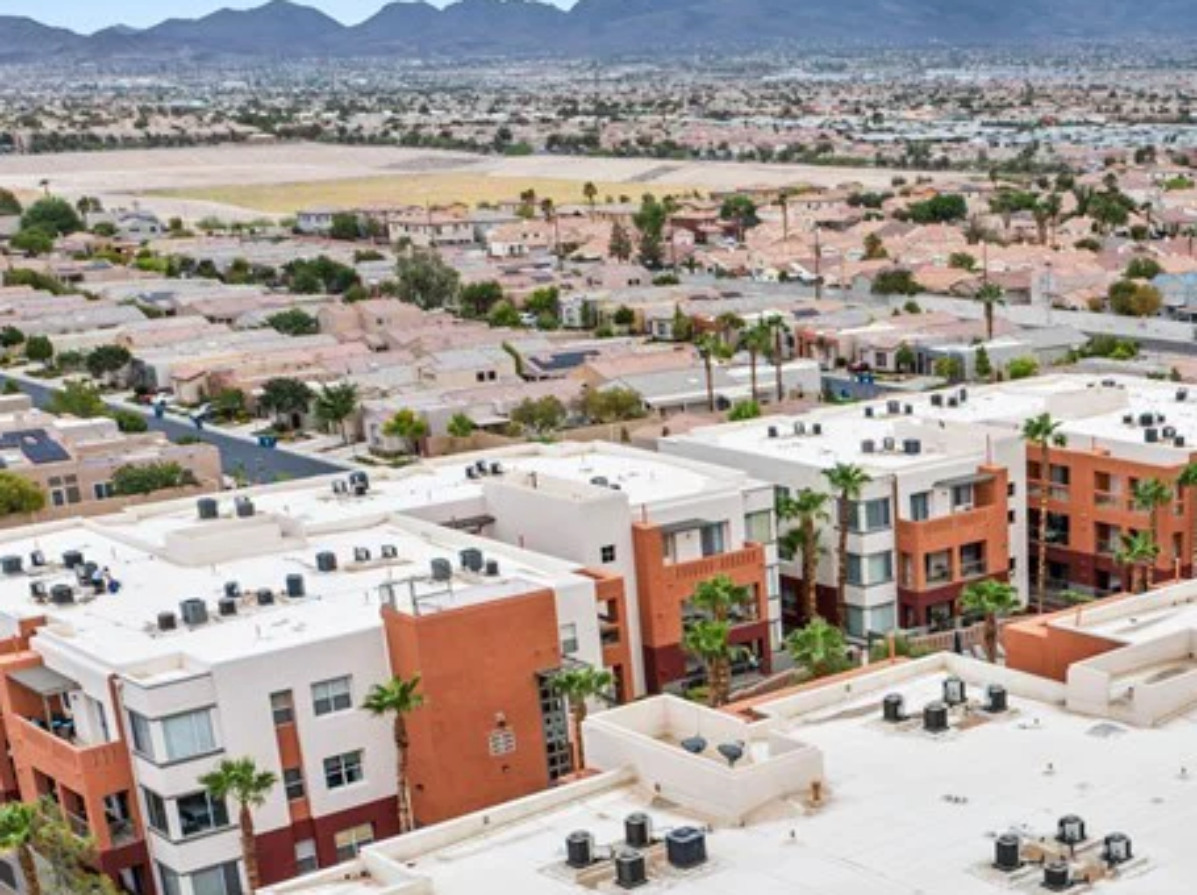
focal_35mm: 54
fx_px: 1865
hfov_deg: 33.6
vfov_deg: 25.8
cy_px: 856
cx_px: 1094
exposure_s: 1/100
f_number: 2.8
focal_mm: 12.29
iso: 100
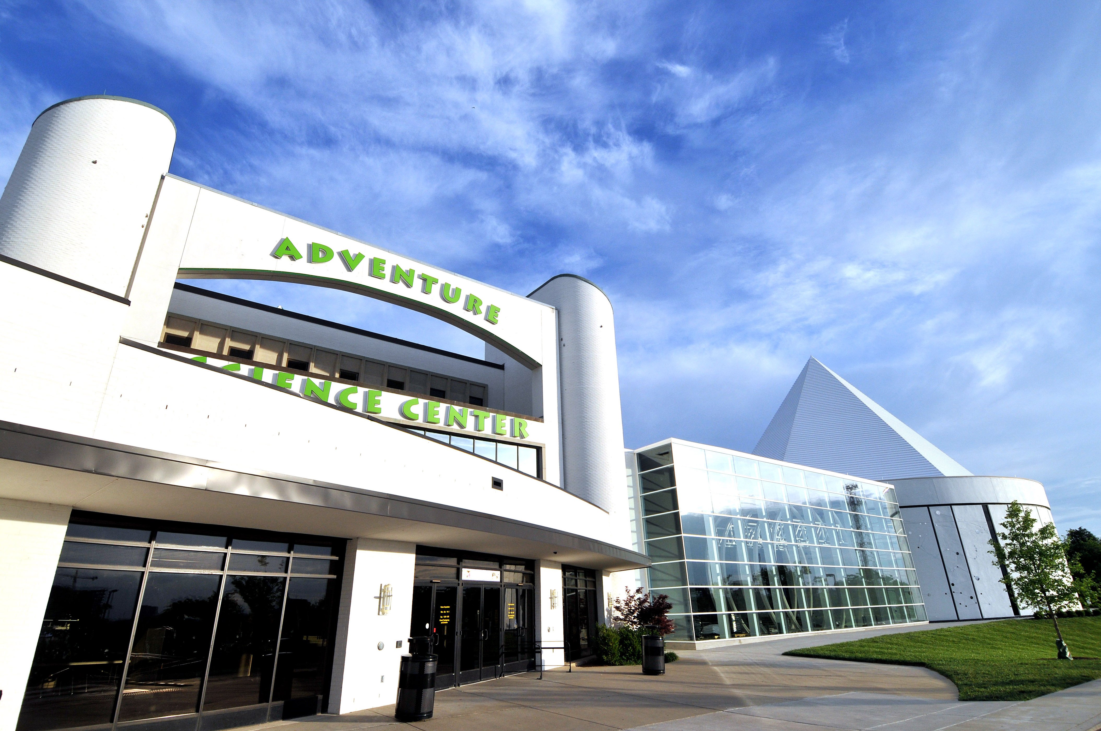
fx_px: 550
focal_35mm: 18
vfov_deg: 67.2
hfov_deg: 90.1
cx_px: 550
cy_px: 366
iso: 250
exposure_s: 1/1250
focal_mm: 12
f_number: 5.6
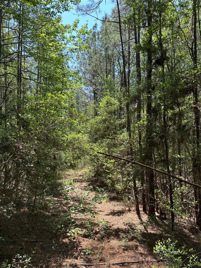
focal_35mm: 24
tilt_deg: +1.8
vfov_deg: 71.6
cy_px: 134
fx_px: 186
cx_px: 100
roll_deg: -0.8
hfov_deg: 56.8
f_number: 1.78
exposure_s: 1/756
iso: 80
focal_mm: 6.86
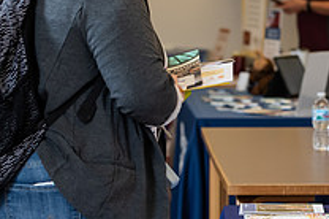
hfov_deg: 9.4
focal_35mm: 218
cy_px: 44
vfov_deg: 6.3
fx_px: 1989
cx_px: 307
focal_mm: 78
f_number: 4
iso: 1000
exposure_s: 1/200
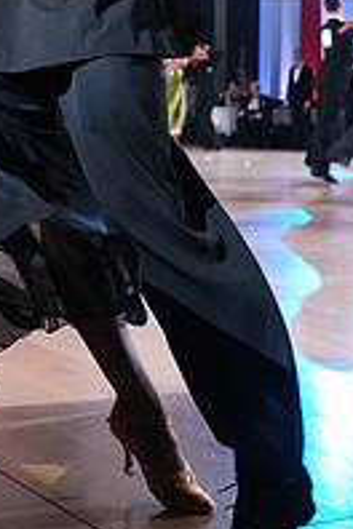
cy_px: -94
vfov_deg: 22.2
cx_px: 49
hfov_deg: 15.9
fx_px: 1250
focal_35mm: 85
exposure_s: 1/250
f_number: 4
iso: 3200
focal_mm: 29
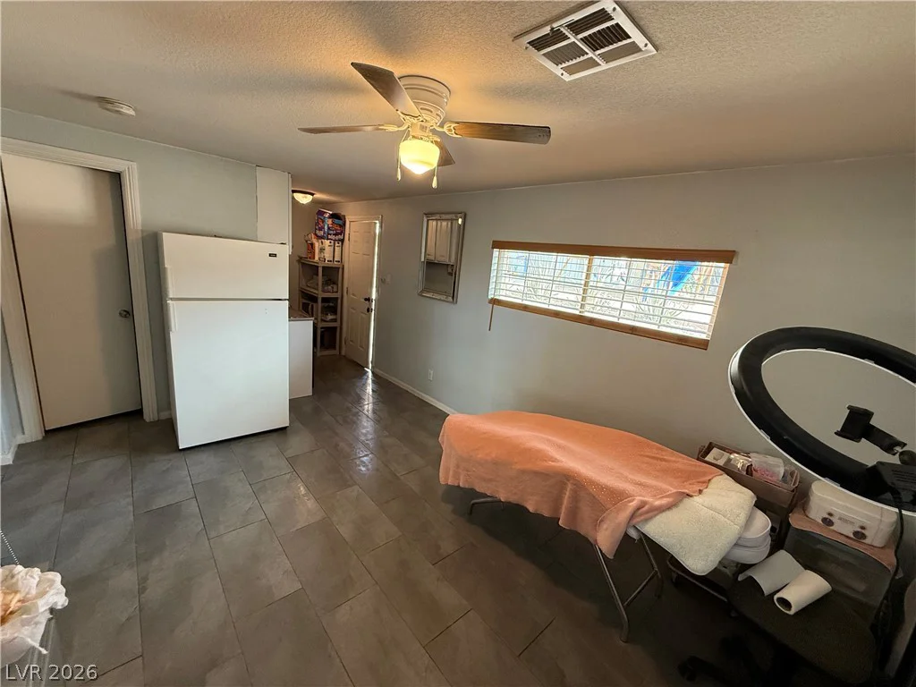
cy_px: 344
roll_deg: -5.6
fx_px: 370
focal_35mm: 14
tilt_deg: -12.7
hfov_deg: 102.1
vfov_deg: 85.7
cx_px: 458
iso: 320
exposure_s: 1/76
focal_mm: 2.22
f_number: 2.2
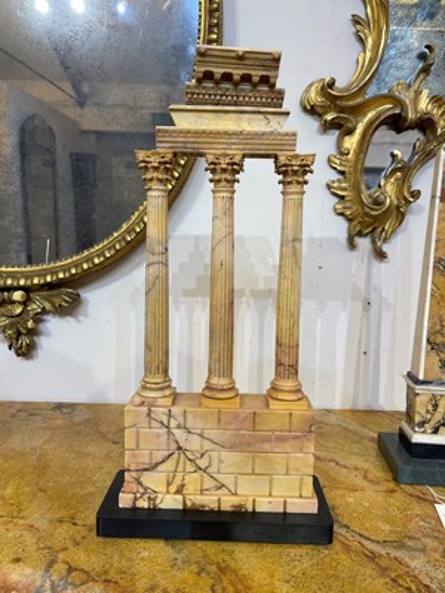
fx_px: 429
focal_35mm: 25
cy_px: 296
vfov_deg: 69.4
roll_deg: -1.5
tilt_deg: -5.8
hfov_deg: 54.9
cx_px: 222
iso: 125
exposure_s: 1/100
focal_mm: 5.1
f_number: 1.6
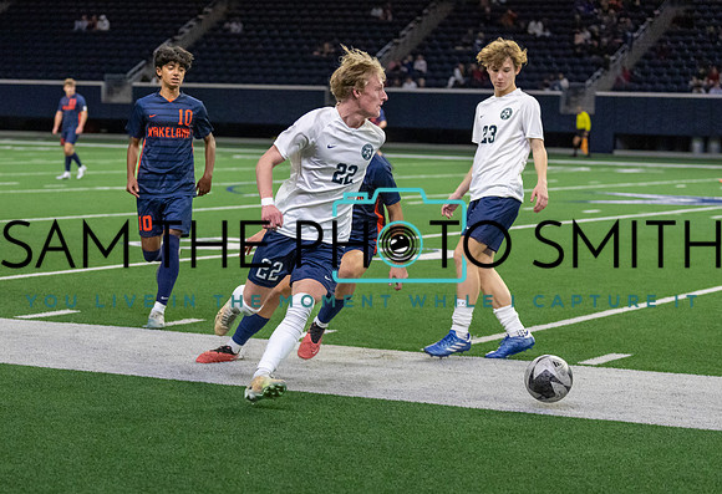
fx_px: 2044
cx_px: 311
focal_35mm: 101
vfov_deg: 13.8
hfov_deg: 20.0
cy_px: 343
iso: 5000
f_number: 2.8
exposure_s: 1/1250
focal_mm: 70
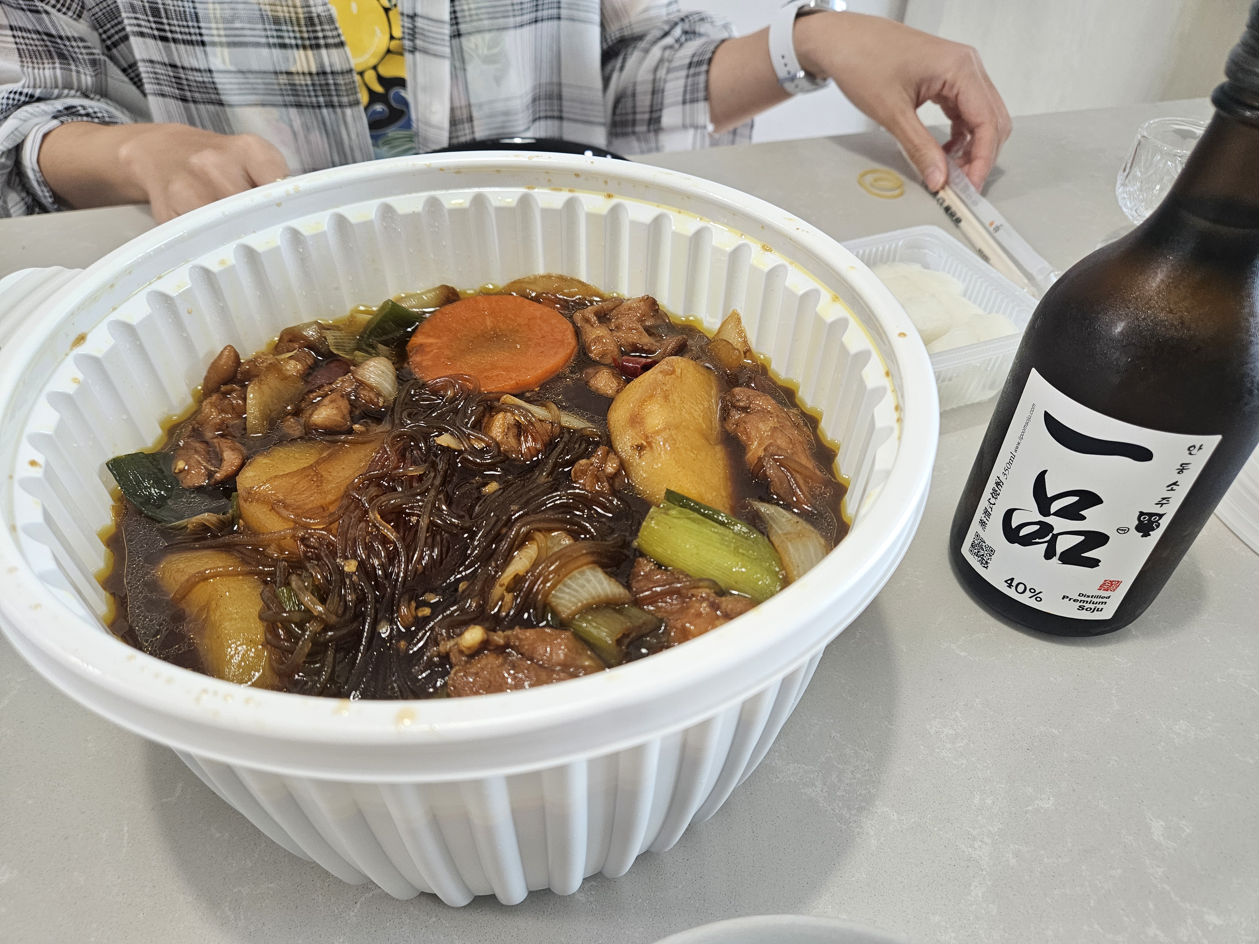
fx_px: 837
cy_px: 472
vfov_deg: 58.9
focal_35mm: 23
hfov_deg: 73.9
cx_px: 630
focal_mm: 5.4
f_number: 1.8
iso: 160
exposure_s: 1/120
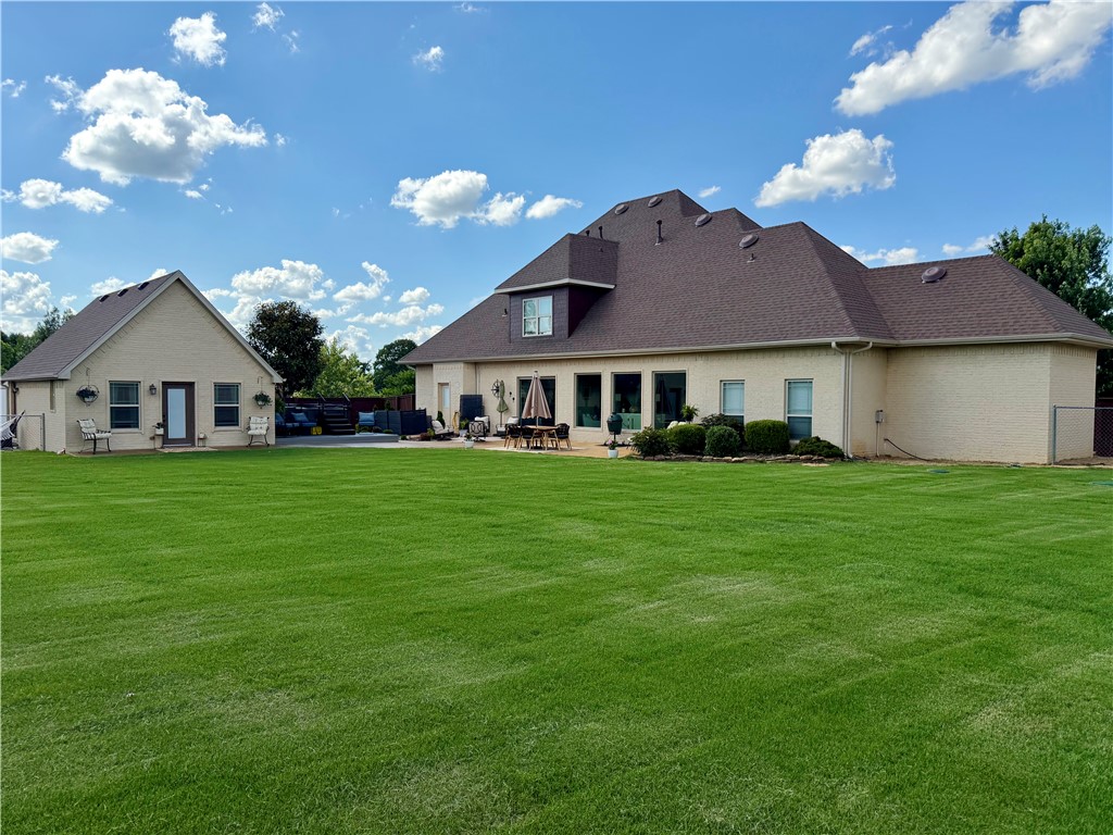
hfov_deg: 71.6
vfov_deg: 56.8
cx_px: 556
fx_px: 772
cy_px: 418
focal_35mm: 24
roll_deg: +0.2
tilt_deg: -2.4
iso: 100
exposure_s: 1/5714
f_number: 1.78
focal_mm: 6.76
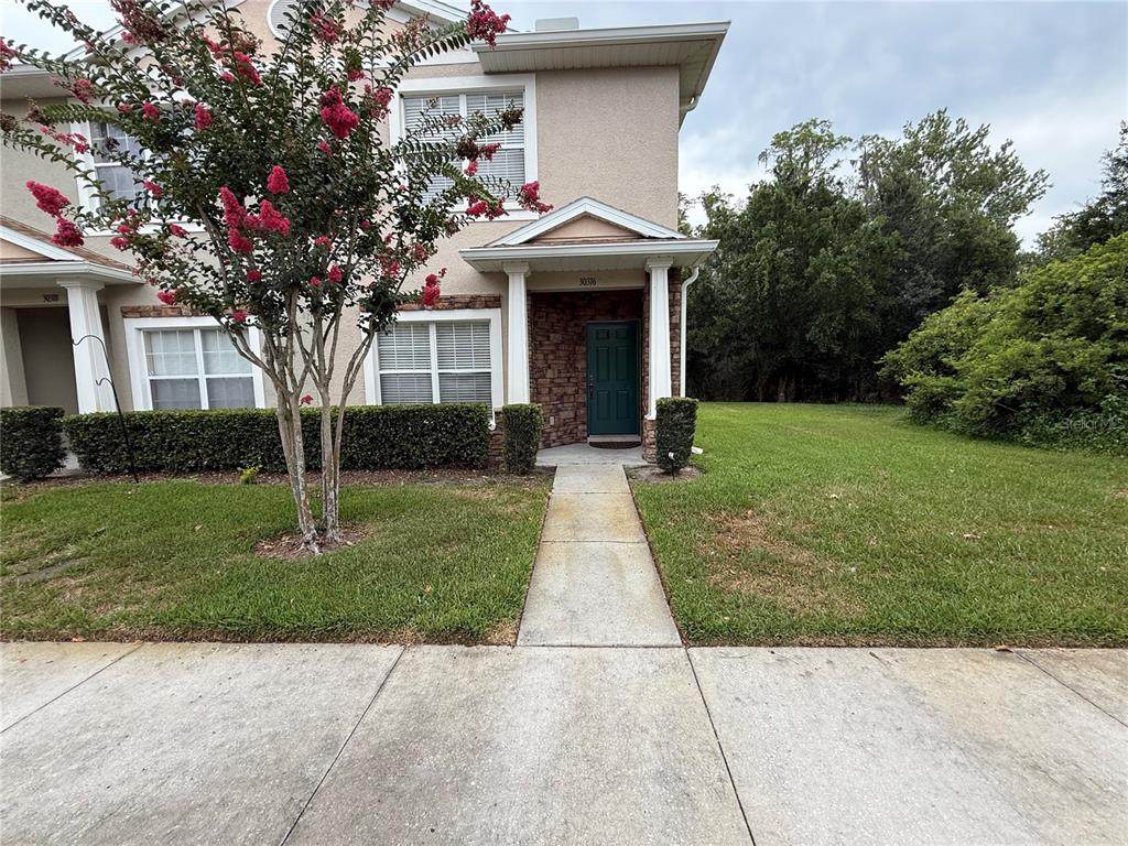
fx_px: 456
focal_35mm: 14
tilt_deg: -3.9
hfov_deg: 102.1
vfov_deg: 85.7
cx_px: 564
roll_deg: +1.3
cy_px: 423
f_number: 2.2
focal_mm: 2.22
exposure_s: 1/408
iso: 50
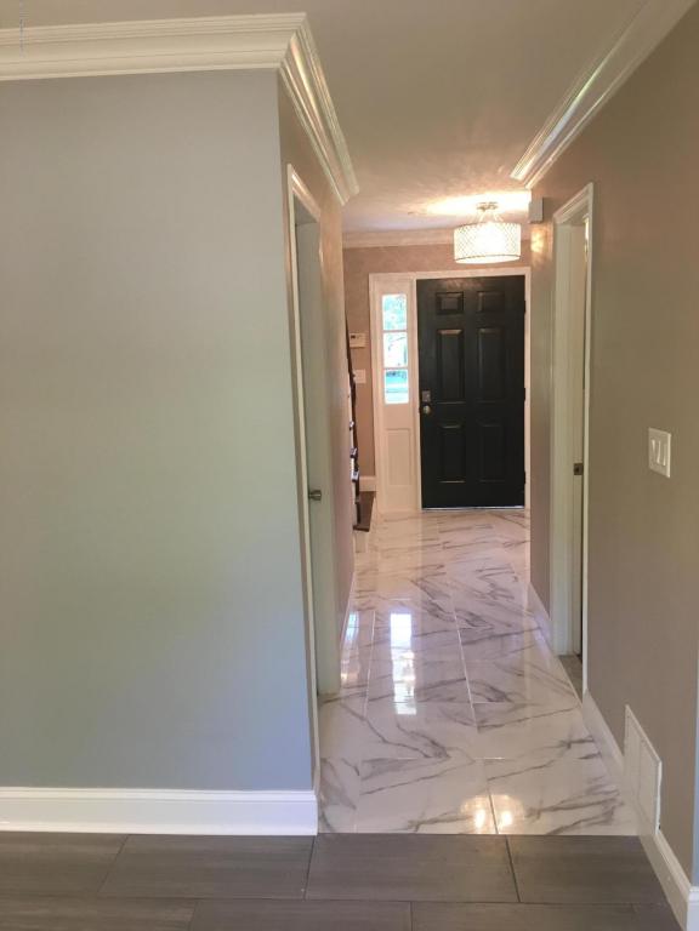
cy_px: 466
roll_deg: +1.3
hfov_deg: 48.2
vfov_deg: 61.7
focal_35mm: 29
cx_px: 350
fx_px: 781
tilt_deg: -9.1
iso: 80
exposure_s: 1/30
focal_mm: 4.15
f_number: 2.2
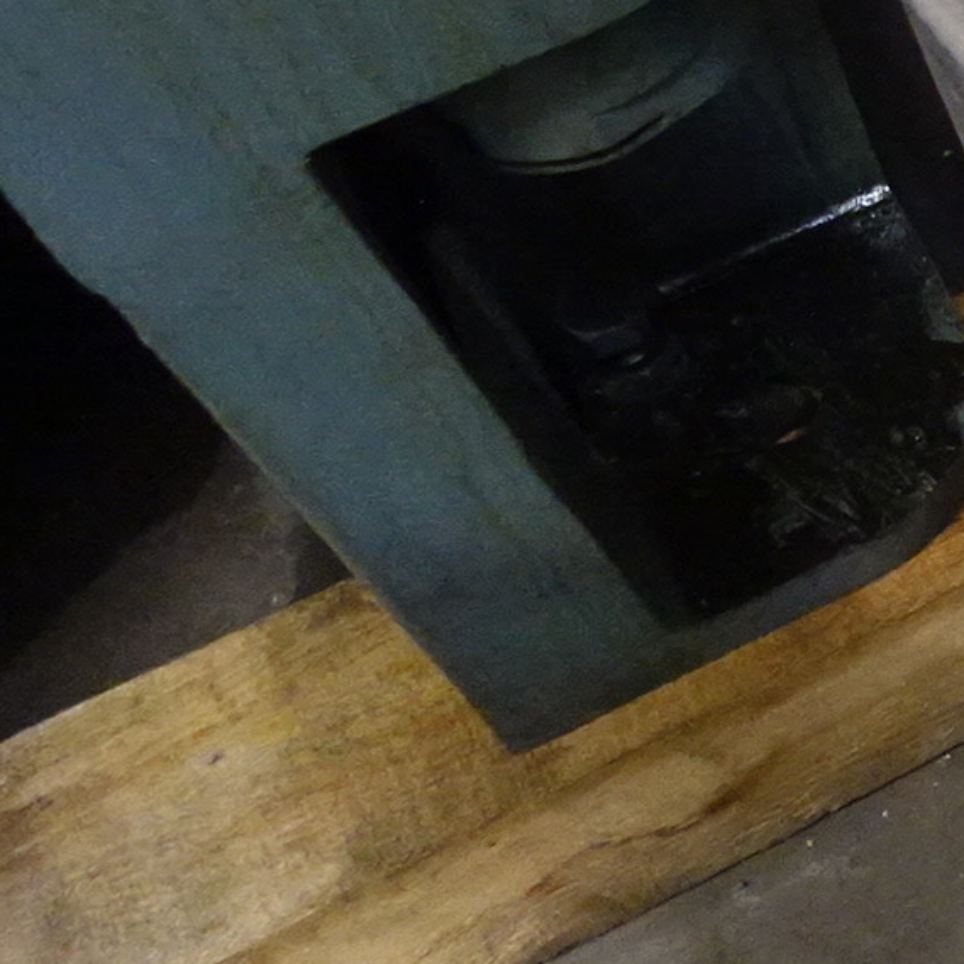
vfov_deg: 17.4
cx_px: 2157
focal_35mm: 98
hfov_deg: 13.8
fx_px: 3088
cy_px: 34
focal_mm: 8.8
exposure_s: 1/80
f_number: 1.8
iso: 3200
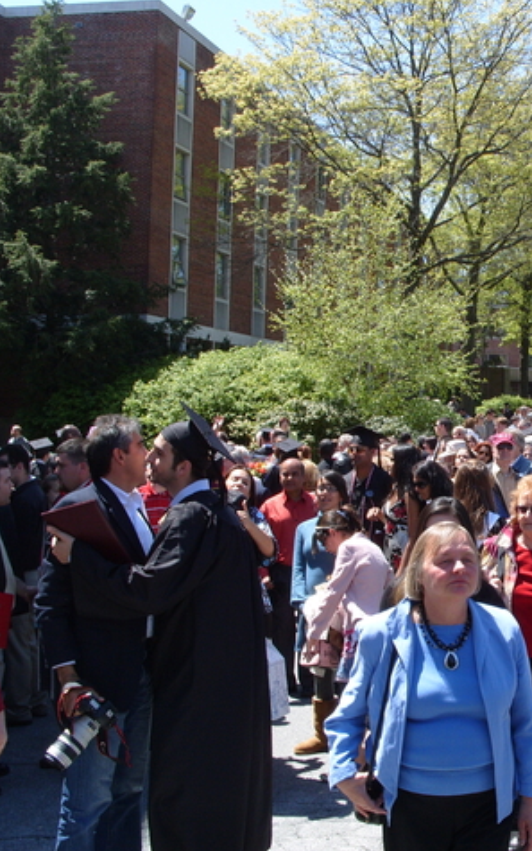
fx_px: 1160
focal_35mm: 50
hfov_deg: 24.8
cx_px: 519
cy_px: 423
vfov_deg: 40.3
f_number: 5.3
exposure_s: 1/250
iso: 80
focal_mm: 7.8
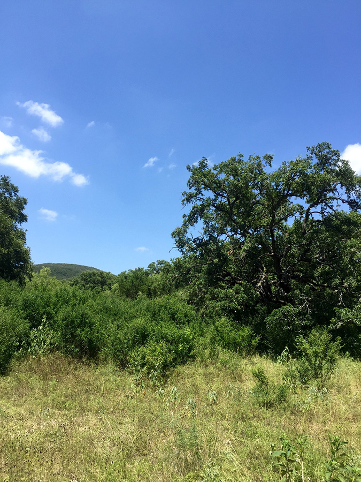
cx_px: 180
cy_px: 241
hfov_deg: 48.2
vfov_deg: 61.7
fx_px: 403
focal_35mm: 29
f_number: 2.2
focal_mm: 4.15
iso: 32
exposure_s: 1/1236
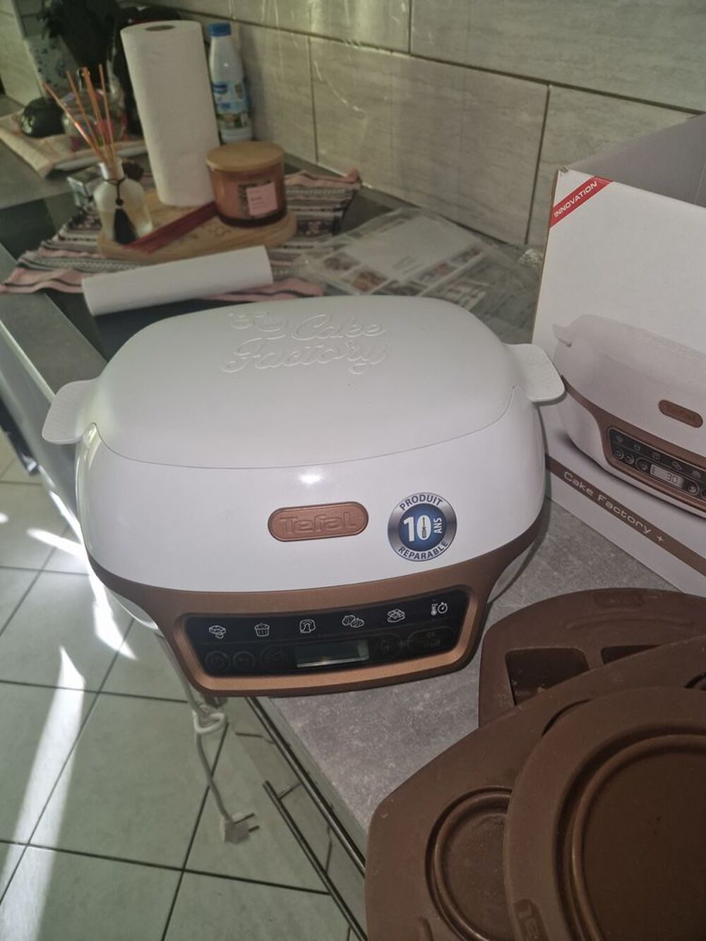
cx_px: 353
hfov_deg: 58.9
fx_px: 625
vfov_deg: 73.9
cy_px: 470
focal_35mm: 23
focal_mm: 5.4
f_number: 1.8
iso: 200
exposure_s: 1/100
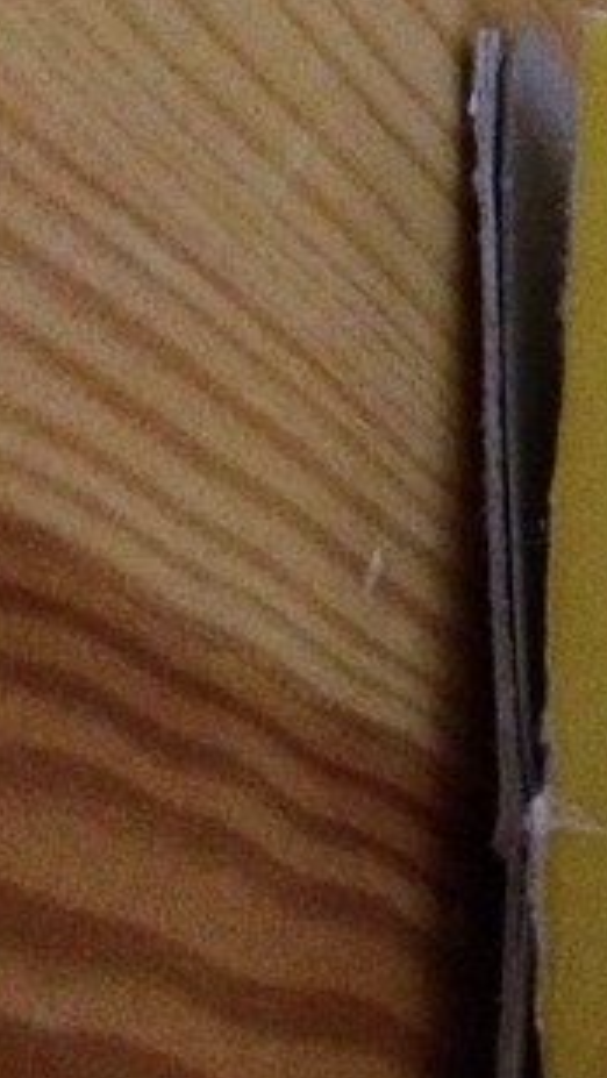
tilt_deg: -81.7
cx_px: 1420
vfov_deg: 22.9
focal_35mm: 92
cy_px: 836
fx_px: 2630
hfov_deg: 11.2
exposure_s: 1/17
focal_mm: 4.15
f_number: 2.2
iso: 1000
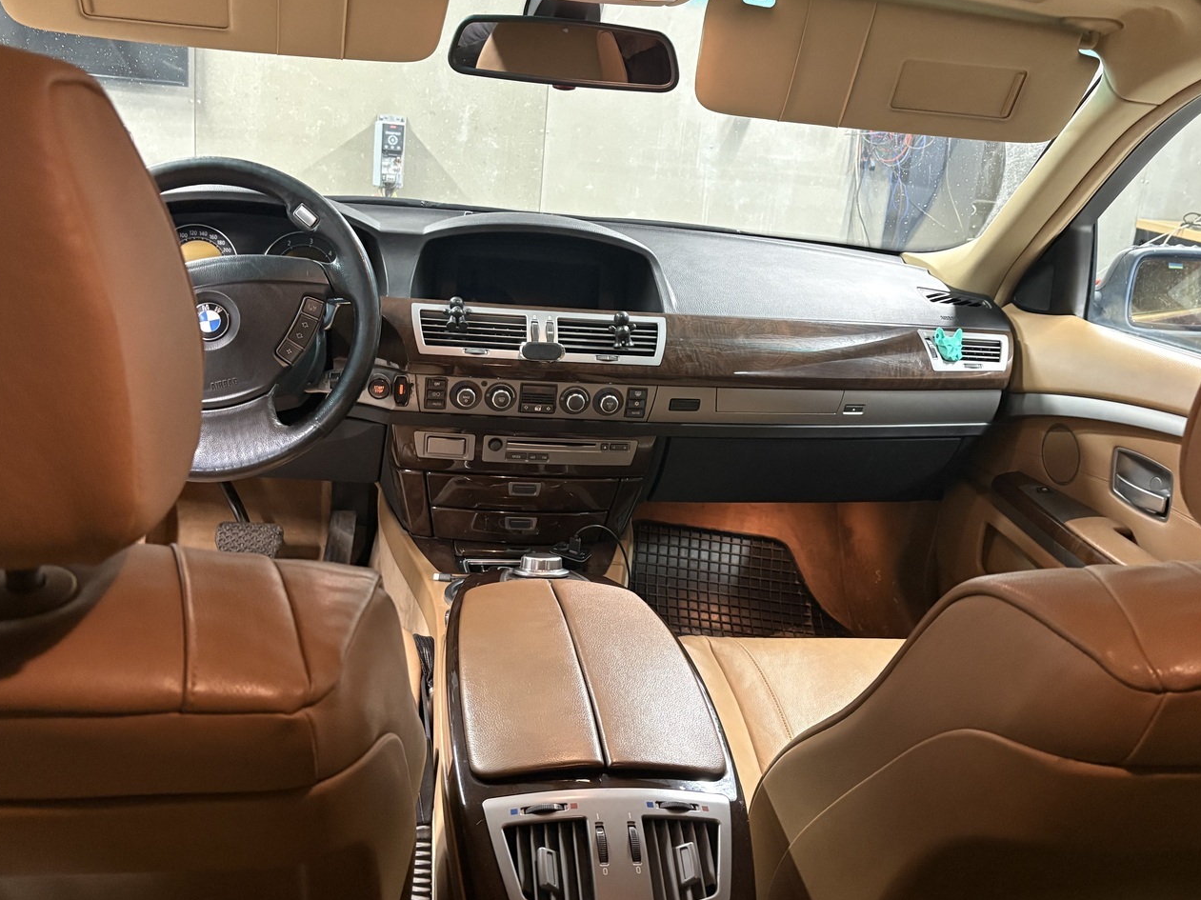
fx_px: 1145
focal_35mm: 33
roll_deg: -4.6
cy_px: 407
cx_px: 603
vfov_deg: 42.9
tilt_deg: -16.5
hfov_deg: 55.4
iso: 500
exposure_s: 1/49
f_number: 1.6
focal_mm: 5.96
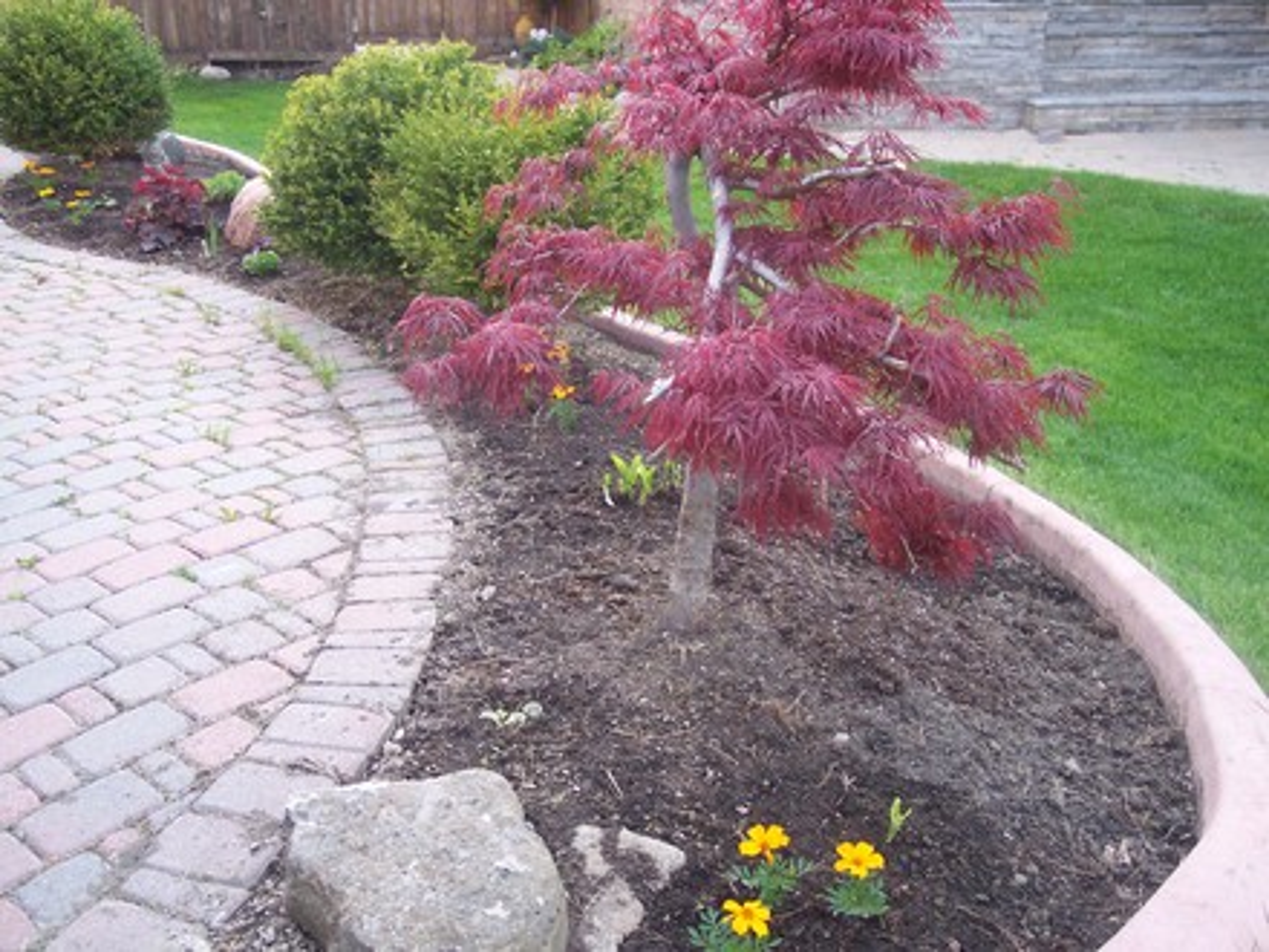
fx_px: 1393
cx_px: 634
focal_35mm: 38
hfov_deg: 49.0
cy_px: 476
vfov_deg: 37.7
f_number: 2.8
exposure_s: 1/180
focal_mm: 8
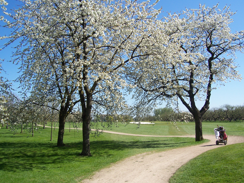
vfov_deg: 40.7
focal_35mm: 35
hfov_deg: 52.6
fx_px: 247
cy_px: 92
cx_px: 123
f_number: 5.6
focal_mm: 5.6
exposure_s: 1/350
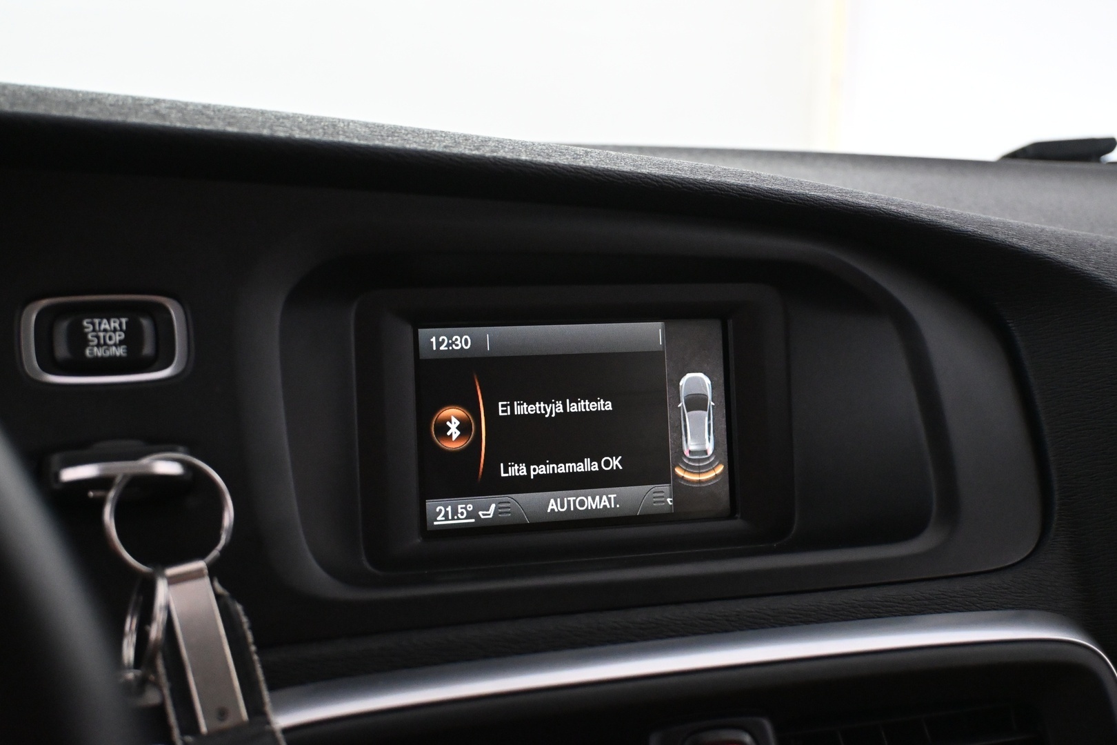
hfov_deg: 40.5
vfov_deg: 27.7
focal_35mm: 49
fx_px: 1512
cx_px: 558
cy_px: 372
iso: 4500
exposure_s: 1/60
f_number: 5
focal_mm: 32.5
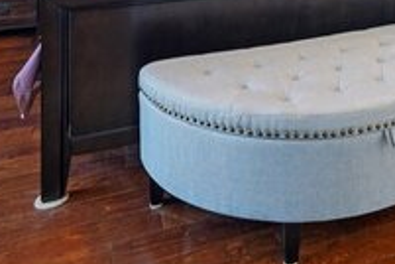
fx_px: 560
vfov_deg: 21.6
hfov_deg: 36.7
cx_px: 348
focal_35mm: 51
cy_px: -145
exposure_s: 1/2
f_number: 8
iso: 400
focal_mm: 16
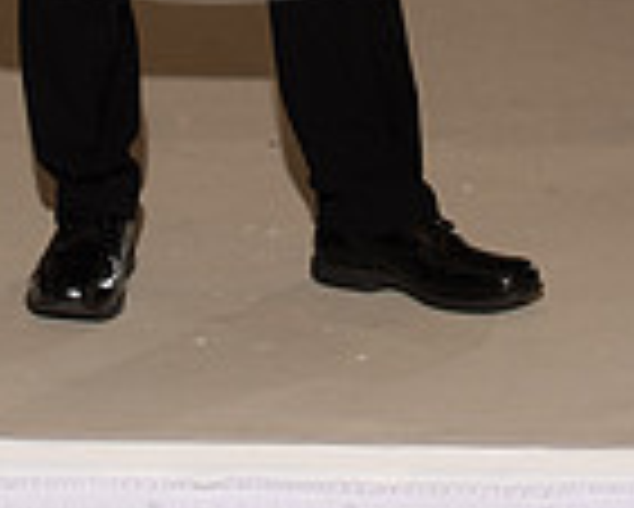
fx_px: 3943
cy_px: -454
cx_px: 218
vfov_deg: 7.1
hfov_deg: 9.2
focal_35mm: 210
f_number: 9
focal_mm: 70
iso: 800
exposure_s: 1/250
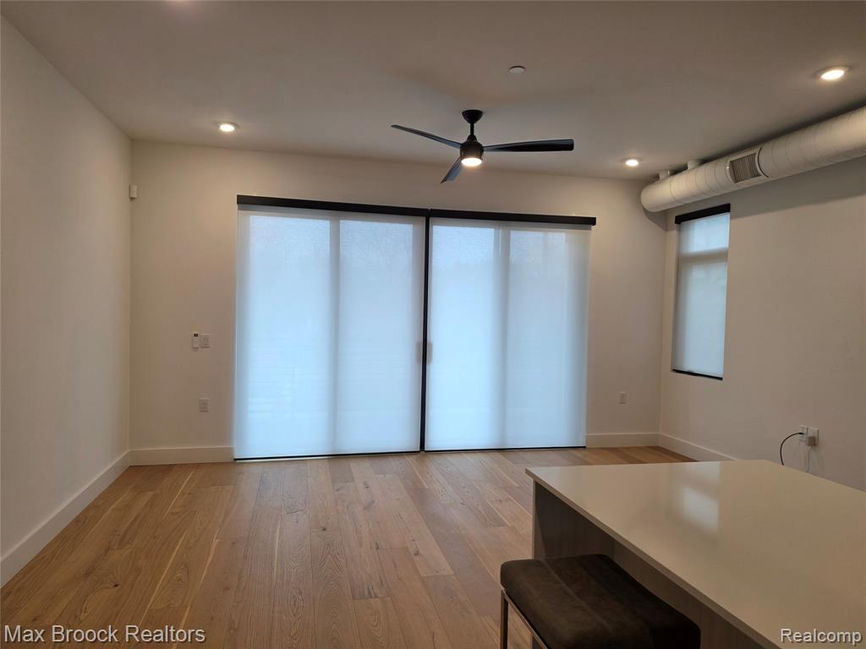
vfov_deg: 58.9
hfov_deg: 73.9
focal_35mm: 23
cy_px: 324
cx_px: 433
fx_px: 575
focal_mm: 6.25
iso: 100
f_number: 1.7
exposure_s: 1/120
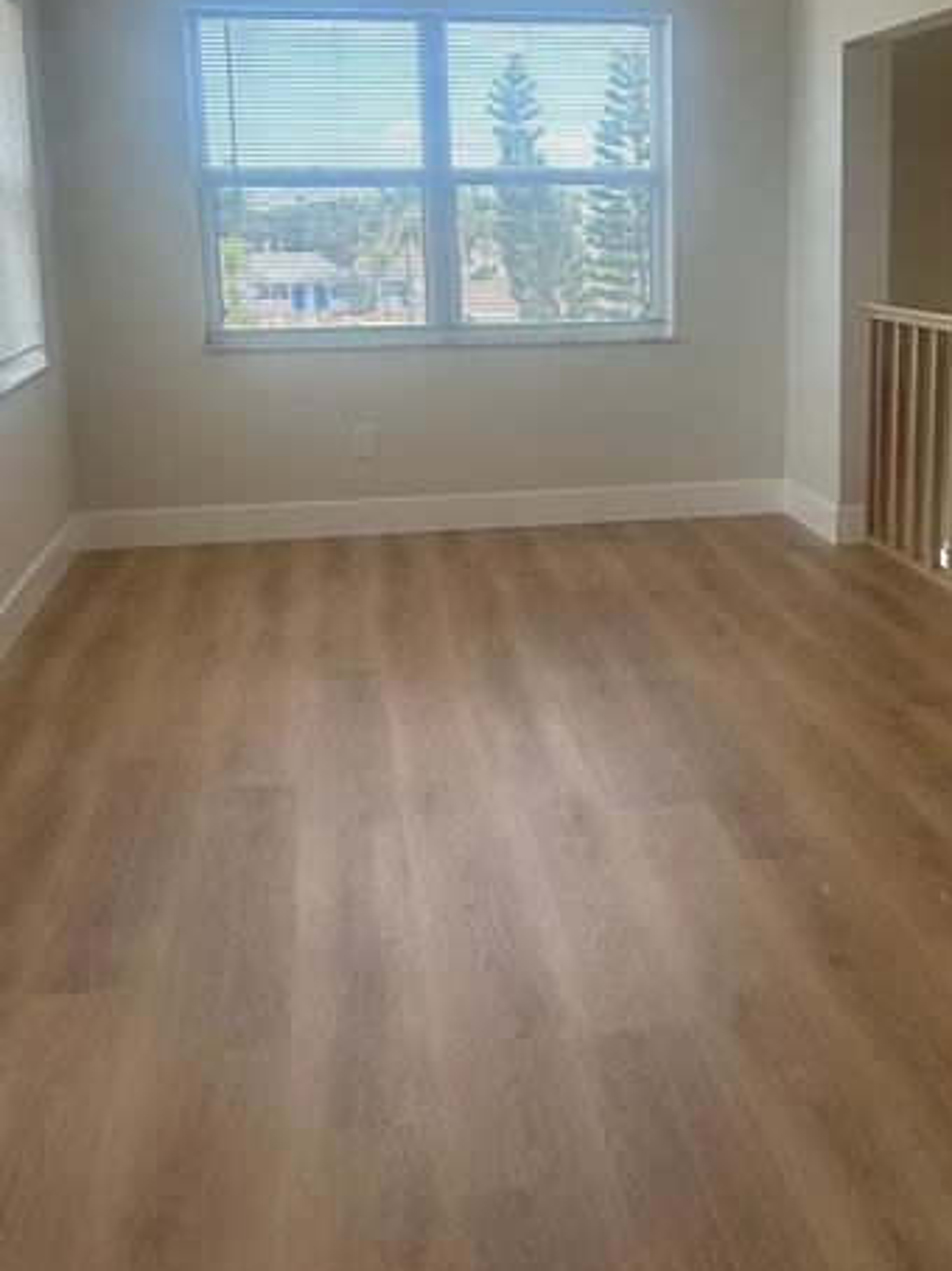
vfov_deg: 42.8
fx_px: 1615
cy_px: 524
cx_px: 694
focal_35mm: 44
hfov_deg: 32.3
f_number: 1.5
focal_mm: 5.7
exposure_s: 1/166
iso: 64
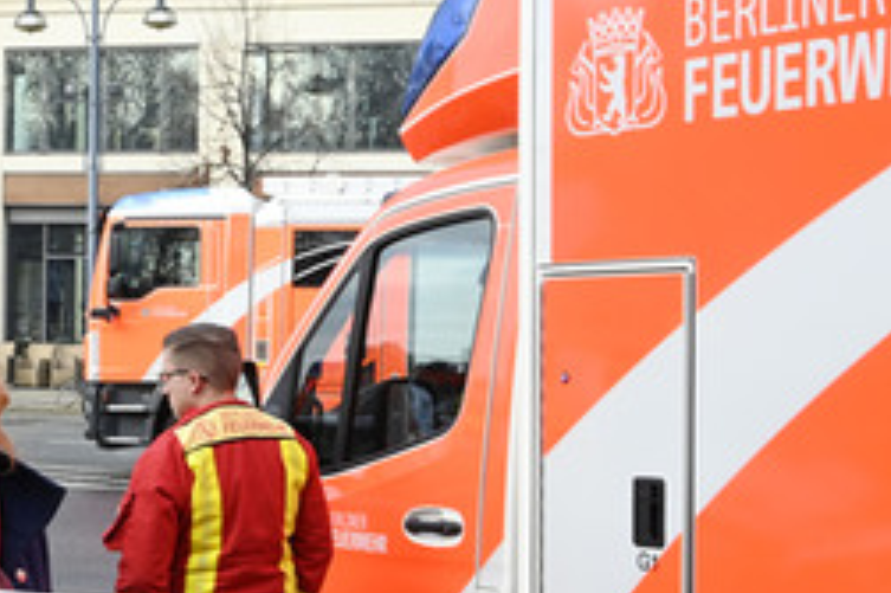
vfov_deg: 17.2
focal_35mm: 79
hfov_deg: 25.3
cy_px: 437
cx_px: 190
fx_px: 1954
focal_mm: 44
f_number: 13
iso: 2000
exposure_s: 1/320
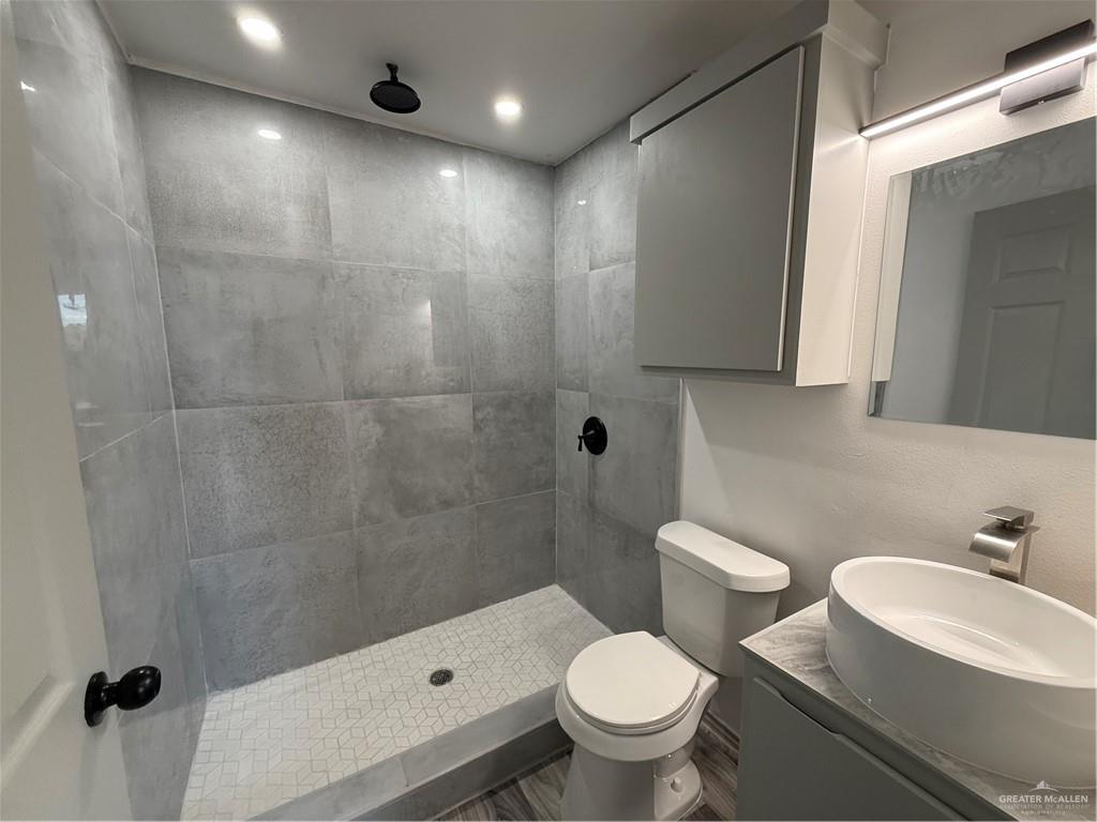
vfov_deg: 85.7
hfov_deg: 102.1
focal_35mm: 14
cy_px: 411
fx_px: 444
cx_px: 548
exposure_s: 1/120
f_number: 2.2
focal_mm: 2.22
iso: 250
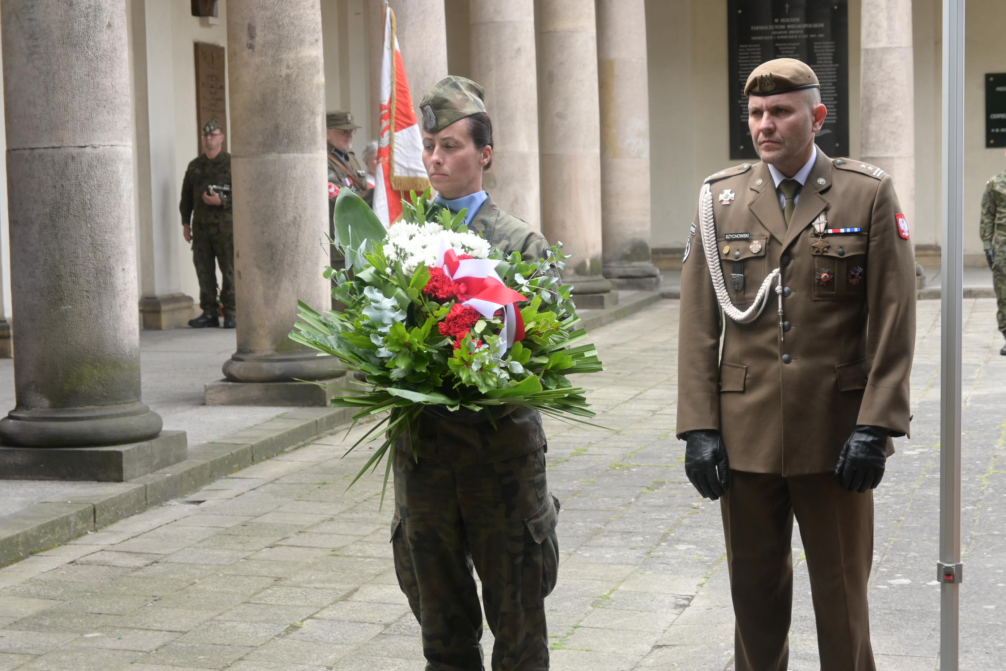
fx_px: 2096
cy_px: 336
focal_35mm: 75
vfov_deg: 18.2
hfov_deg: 27.0
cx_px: 503
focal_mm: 50
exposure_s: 1/200
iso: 400
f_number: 6.3
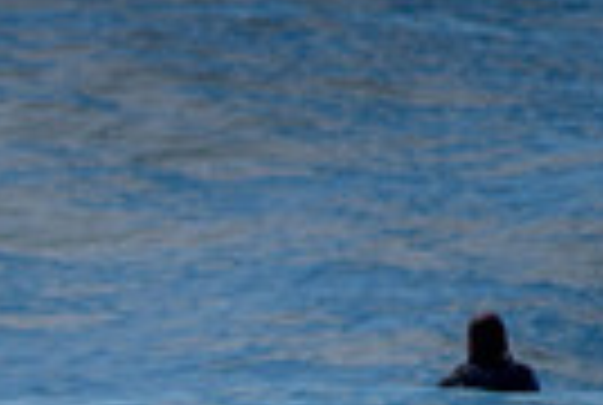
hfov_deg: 0.8
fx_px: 44503
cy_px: 632
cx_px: -720
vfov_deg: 0.5
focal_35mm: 2651
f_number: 5.6
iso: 100
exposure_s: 1/2000
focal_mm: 500
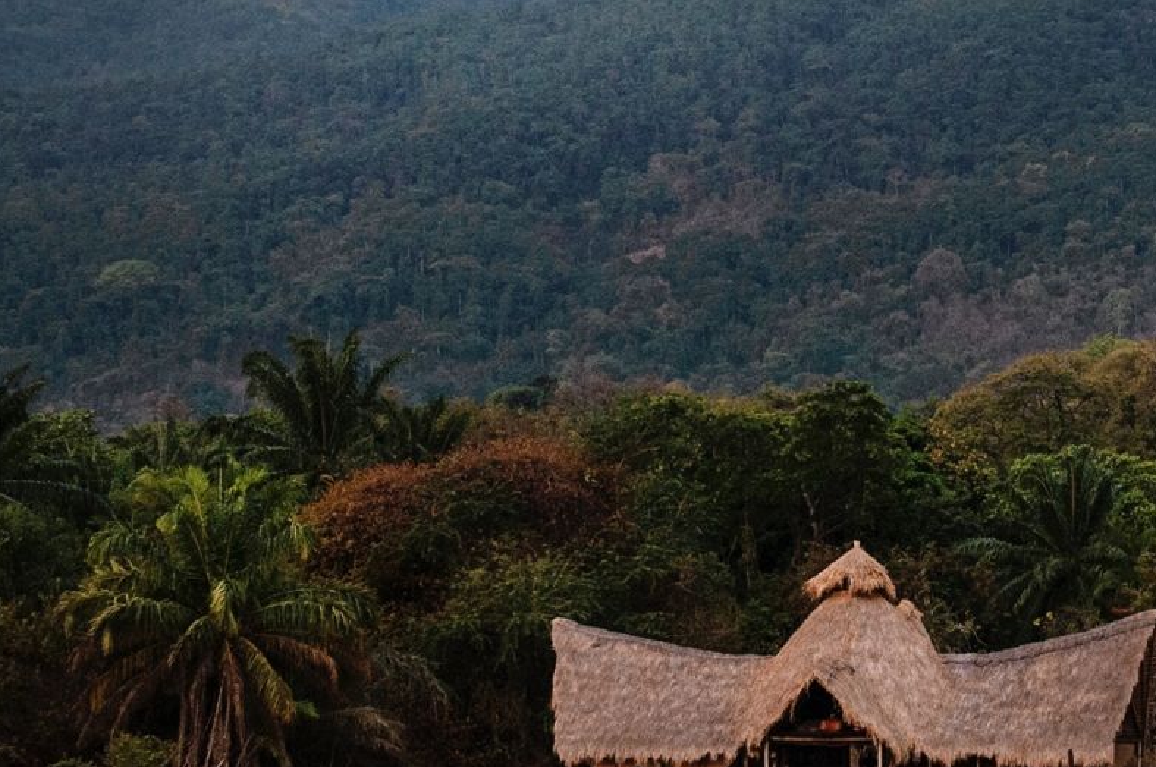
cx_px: 860
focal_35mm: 134
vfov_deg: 10.2
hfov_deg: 15.3
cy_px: 214
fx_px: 4297
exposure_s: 1/200
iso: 200
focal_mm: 44
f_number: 6.3
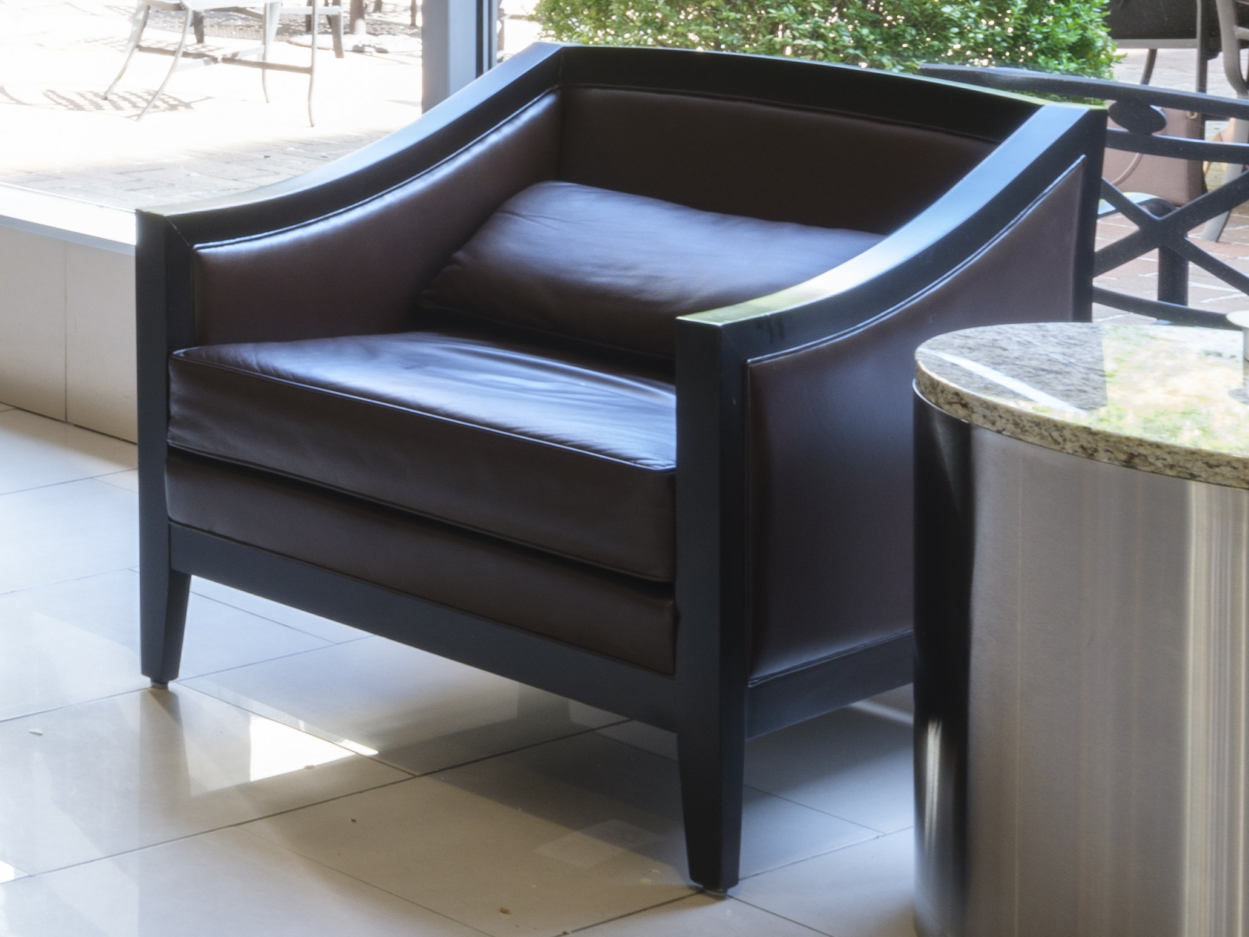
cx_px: -968
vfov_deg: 18.8
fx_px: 2598
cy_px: -312
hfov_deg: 20.0
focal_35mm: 72
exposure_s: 1
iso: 160
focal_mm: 23
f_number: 29
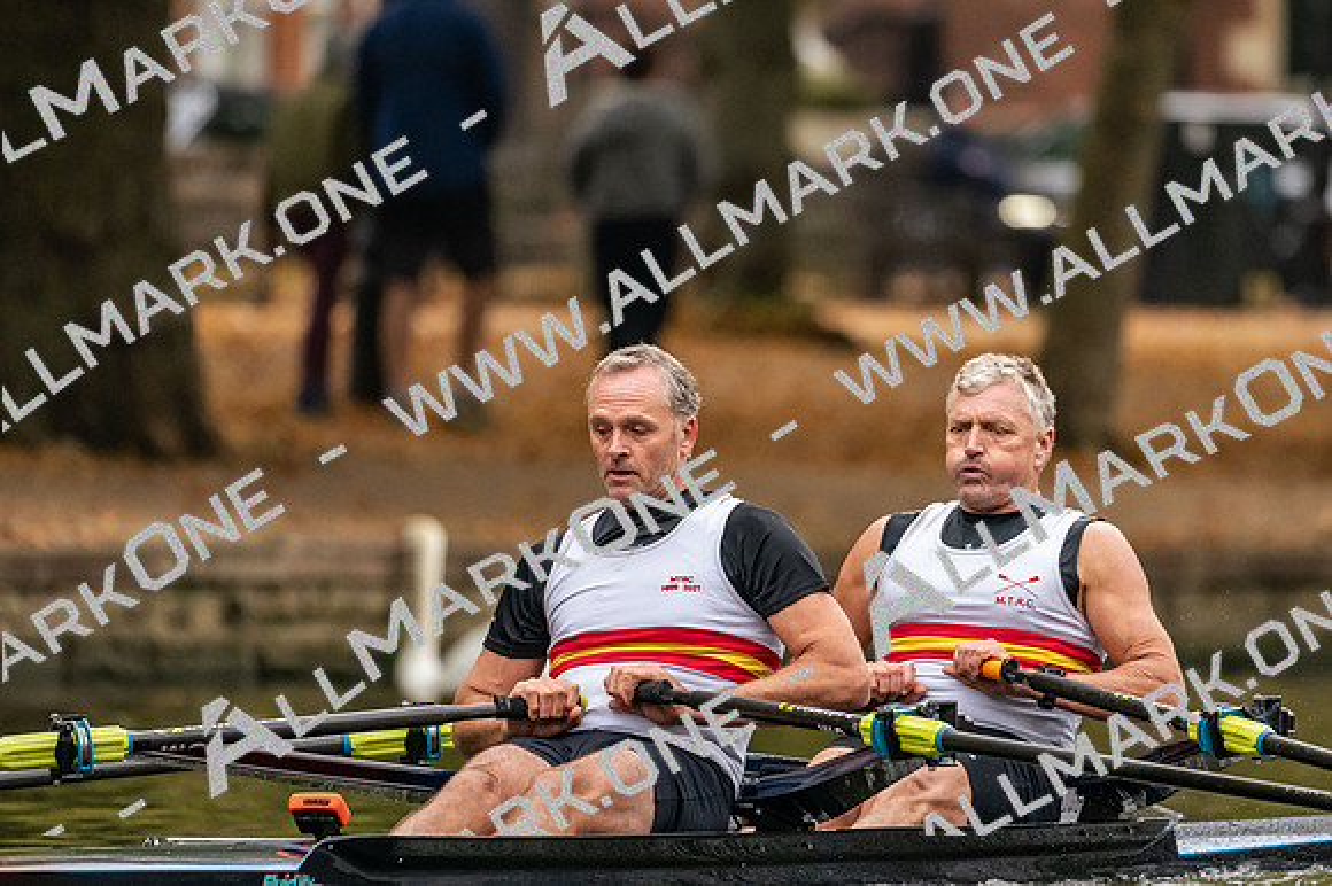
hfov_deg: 3.4
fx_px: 22186
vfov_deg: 2.3
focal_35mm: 600
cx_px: 666
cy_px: 443
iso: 2800
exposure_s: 1/2500
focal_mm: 400
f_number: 4.5
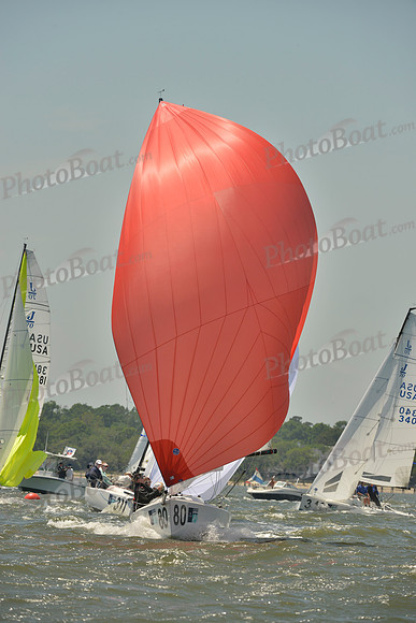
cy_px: 312
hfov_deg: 5.1
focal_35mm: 270
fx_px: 4677
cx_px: 208
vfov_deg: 7.6
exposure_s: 1/1250
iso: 280
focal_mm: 270
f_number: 9
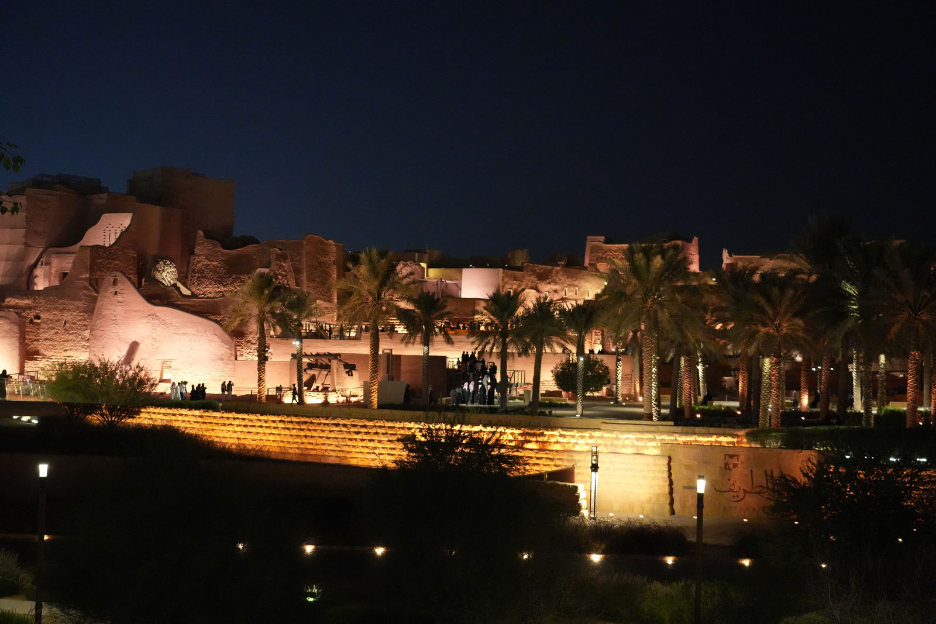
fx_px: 1274
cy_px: 312
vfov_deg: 27.5
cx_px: 468
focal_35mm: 49
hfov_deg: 40.3
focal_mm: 49
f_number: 4
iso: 12800
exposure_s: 1/60
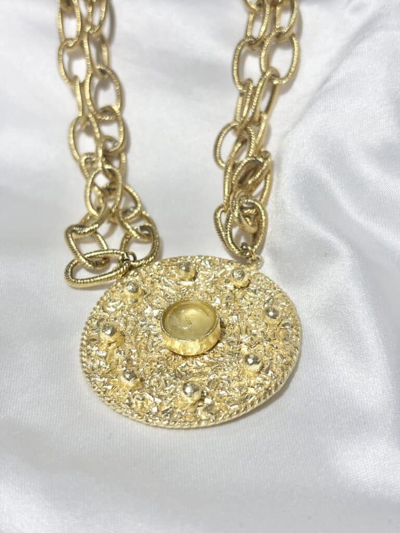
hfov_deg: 28.0
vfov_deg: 36.8
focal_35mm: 52
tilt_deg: -32.2
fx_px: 801
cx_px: 200
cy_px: 266
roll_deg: +7.0
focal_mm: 5.96
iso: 32
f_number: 1.6
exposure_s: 1/312
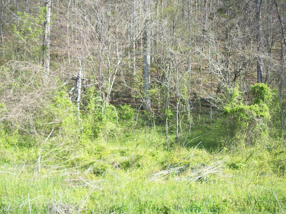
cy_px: 107
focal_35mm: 36
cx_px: 143
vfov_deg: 39.7
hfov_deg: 51.4
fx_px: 297
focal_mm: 6
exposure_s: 1/333
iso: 80
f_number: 2.7
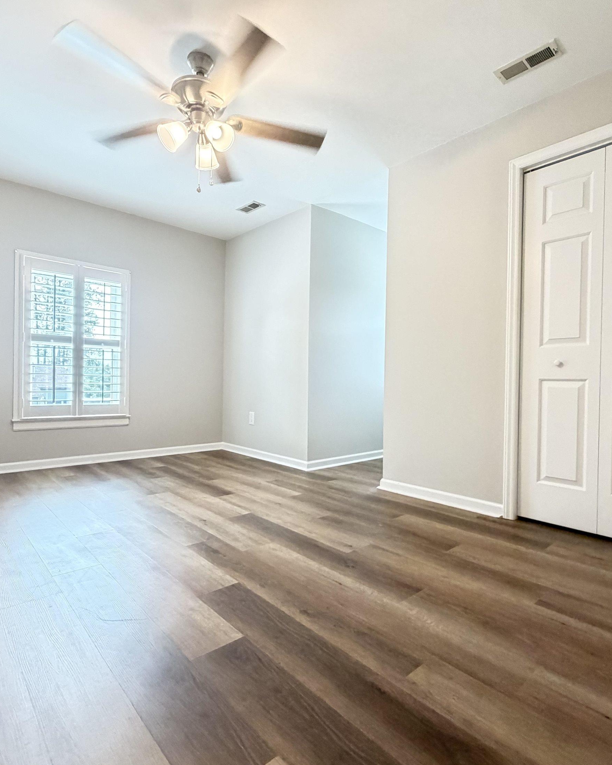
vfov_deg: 83.3
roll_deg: -0.5
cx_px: 312
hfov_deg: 70.9
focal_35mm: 19
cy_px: 386
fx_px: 430
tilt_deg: -1.9
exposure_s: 1/60
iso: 500
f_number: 2.2
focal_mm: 2.22
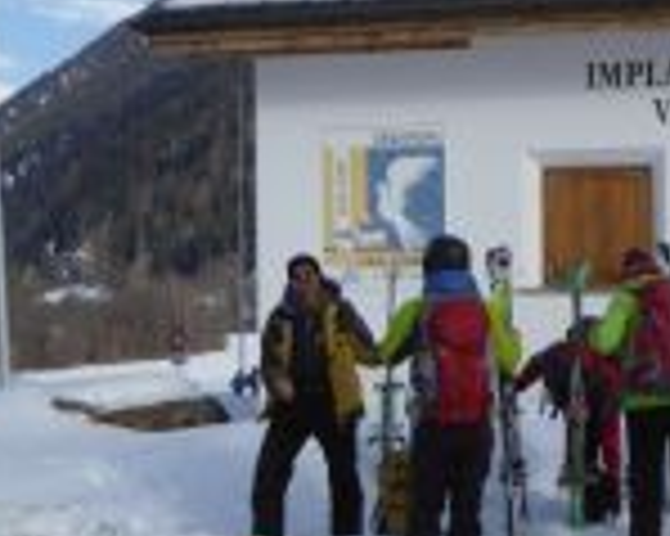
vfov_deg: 18.9
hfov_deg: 23.2
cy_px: 284
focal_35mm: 81
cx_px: 537
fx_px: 1605
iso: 100
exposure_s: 1/1300
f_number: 3.5
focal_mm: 5
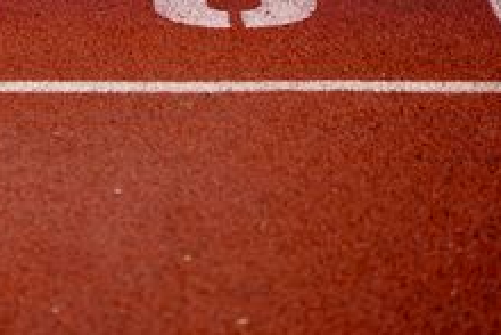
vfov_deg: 10.6
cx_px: 50
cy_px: -30
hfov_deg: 15.8
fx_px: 1782
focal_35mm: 128
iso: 100
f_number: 2
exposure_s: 1/4000
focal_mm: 55
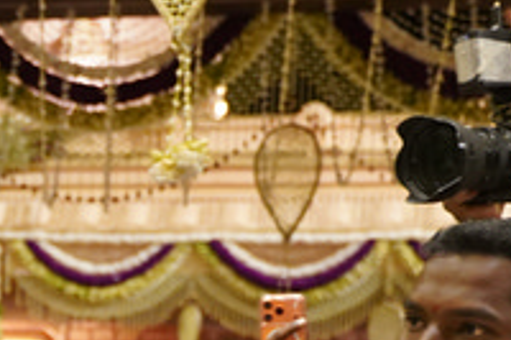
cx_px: -466
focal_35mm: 162
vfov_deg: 8.1
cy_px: 688
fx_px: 2298
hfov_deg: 11.6
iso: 2000
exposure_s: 1/250
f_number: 2.8
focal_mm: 30
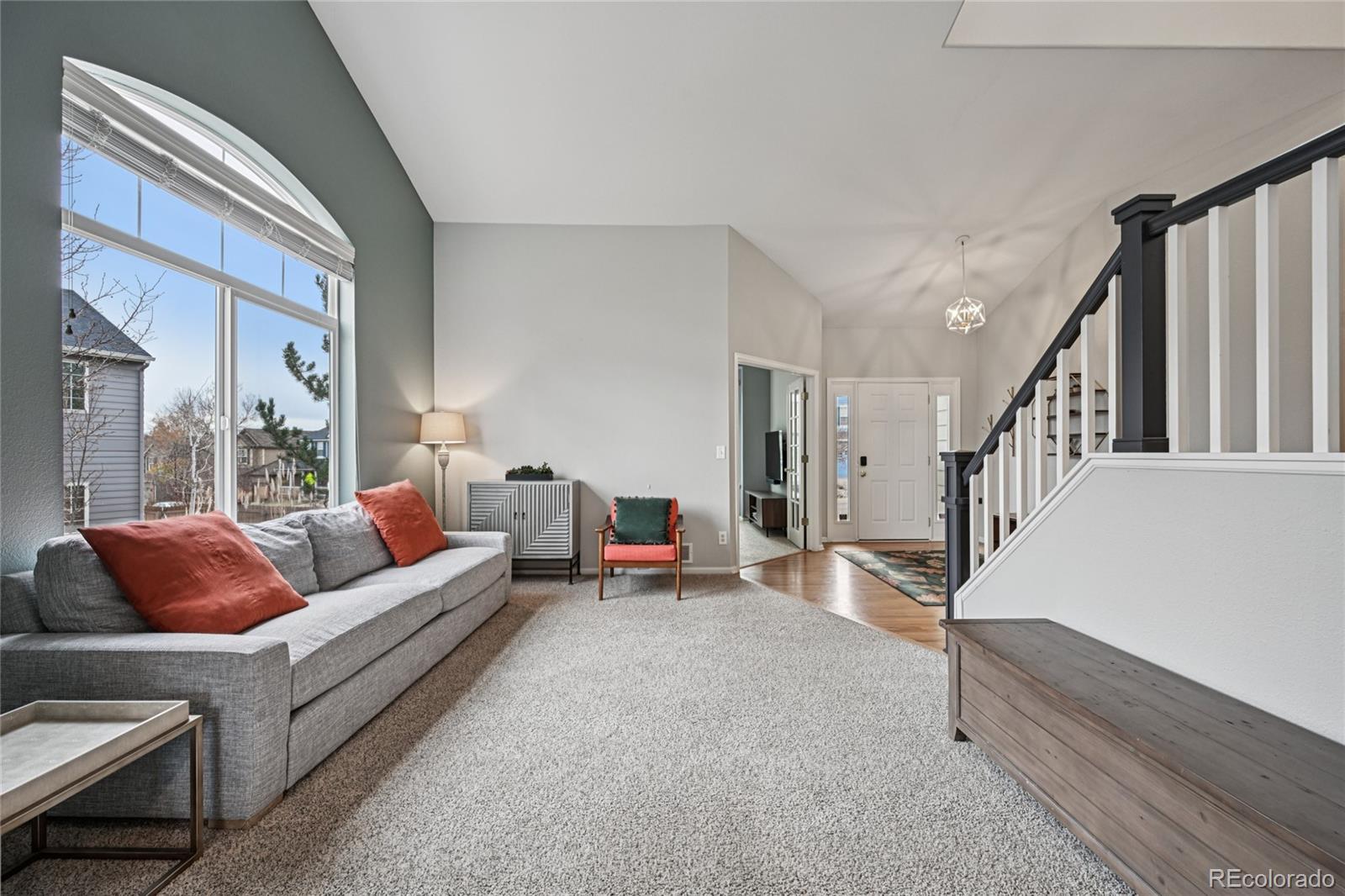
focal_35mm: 14
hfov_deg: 104.3
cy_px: 448
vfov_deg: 81.2
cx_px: 672
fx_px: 523
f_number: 8
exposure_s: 1/15
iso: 160
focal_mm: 14
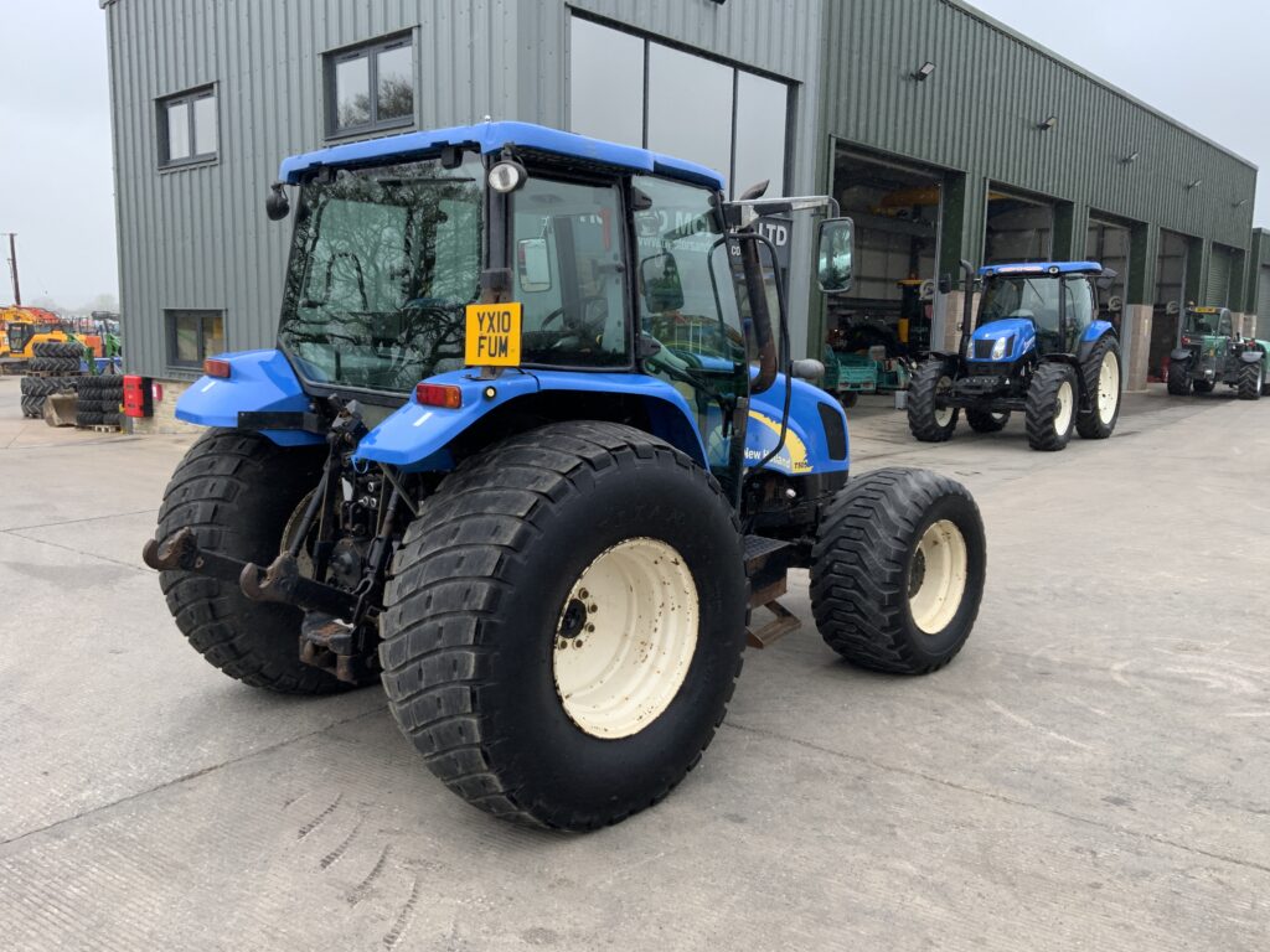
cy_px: 476
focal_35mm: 29
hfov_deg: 61.7
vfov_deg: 48.2
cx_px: 635
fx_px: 1064
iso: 16
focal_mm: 3
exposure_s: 1/435
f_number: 1.8
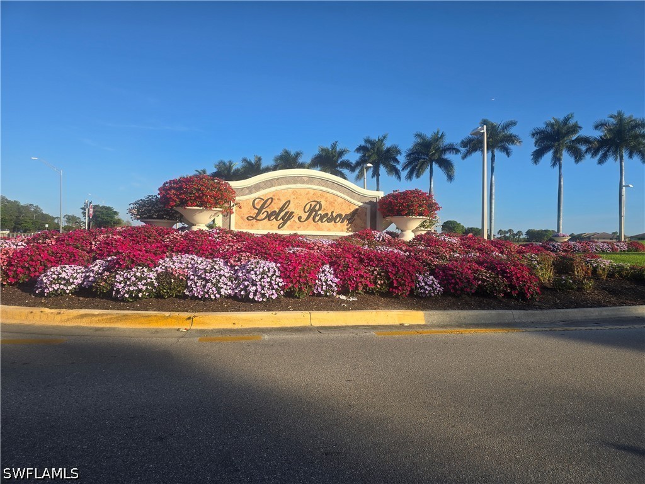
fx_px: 429
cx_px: 322
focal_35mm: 23
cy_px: 242
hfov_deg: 73.9
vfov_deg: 58.9
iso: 12
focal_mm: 6.3
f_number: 1.7
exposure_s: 1/696
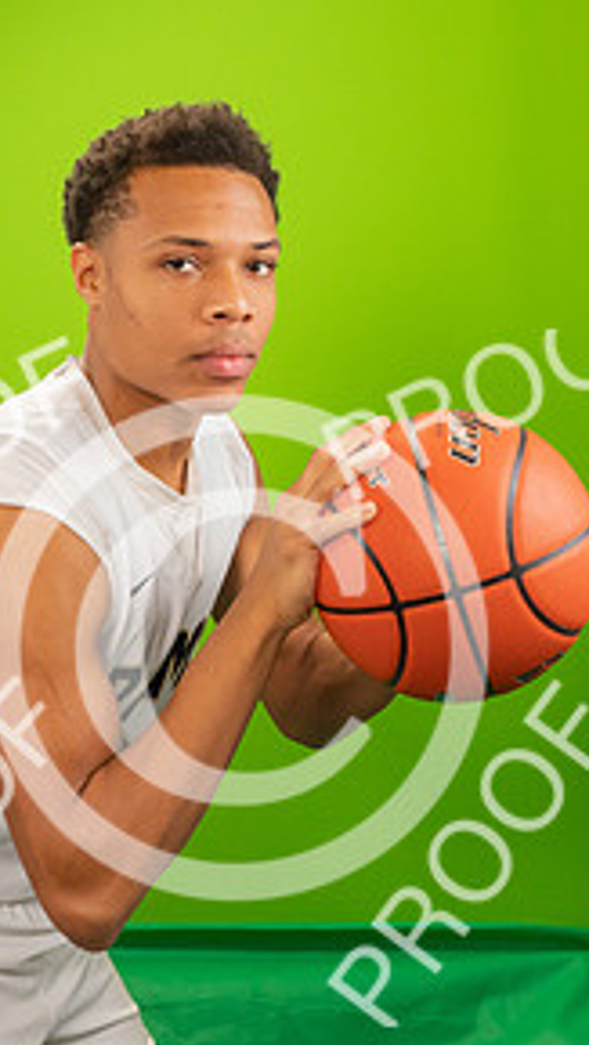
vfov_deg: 28.9
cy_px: 506
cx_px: 107
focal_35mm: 73
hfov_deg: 16.4
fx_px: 2023
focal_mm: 24
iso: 800
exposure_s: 1/60
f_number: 18
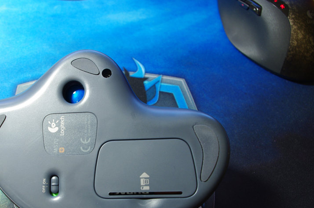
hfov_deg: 44.5
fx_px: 375
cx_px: 95
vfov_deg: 30.8
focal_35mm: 43
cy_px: 141
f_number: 5.6
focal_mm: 20
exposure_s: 1/3.33
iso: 400
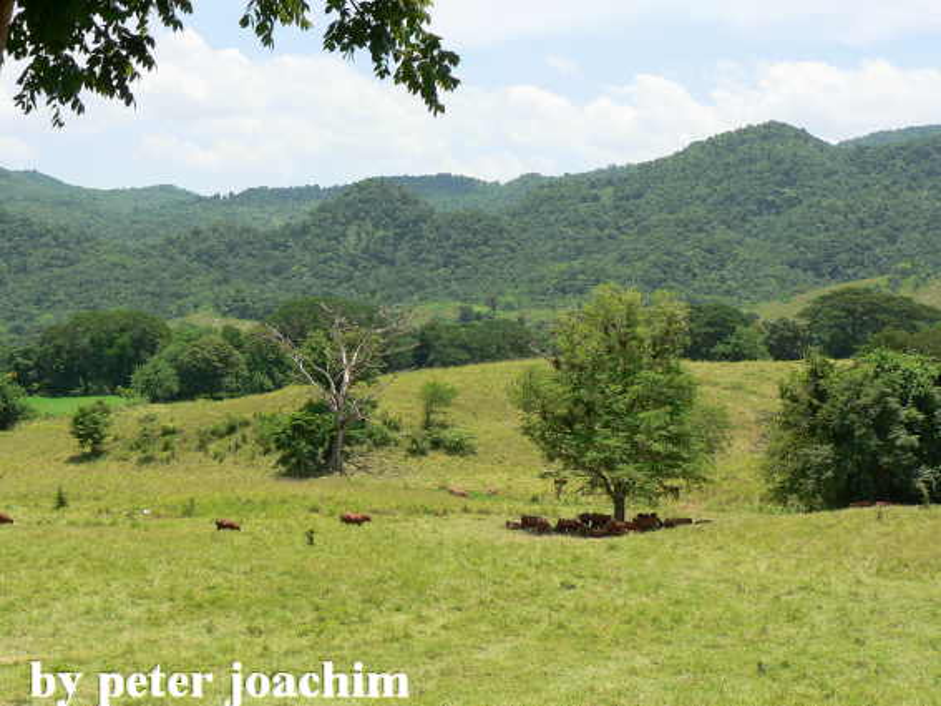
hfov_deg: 26.3
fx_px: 2011
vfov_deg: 19.9
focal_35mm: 74
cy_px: 353
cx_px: 470
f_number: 4
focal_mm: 12.6
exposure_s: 1/400
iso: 64
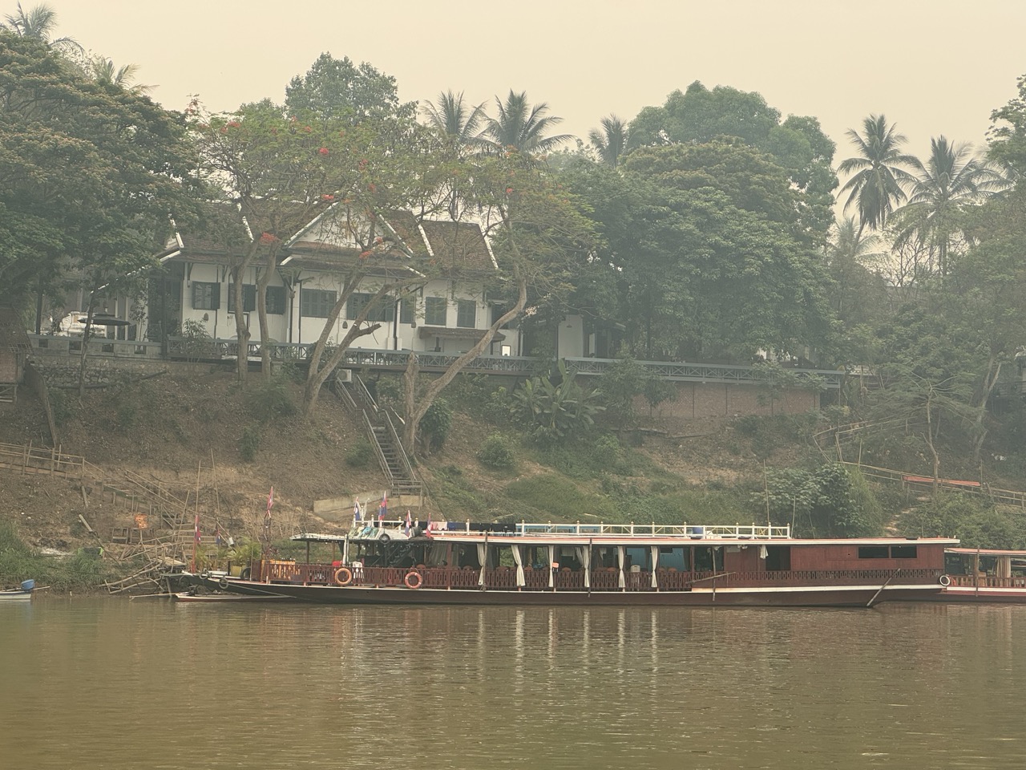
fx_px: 2282
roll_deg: -0.8
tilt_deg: +4.6
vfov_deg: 19.1
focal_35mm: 77
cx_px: 513
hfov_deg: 25.3
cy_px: 385
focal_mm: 9
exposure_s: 1/585
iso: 25
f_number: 2.8
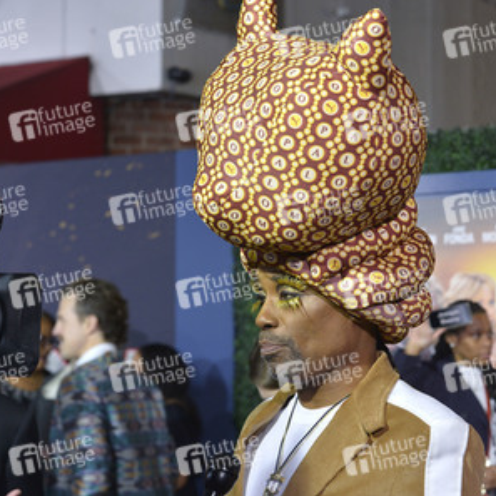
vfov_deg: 19.3
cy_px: 247
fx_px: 1459
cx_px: 341
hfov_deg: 19.2
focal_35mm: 90
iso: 2000
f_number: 6.3
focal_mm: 70
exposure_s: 1/320
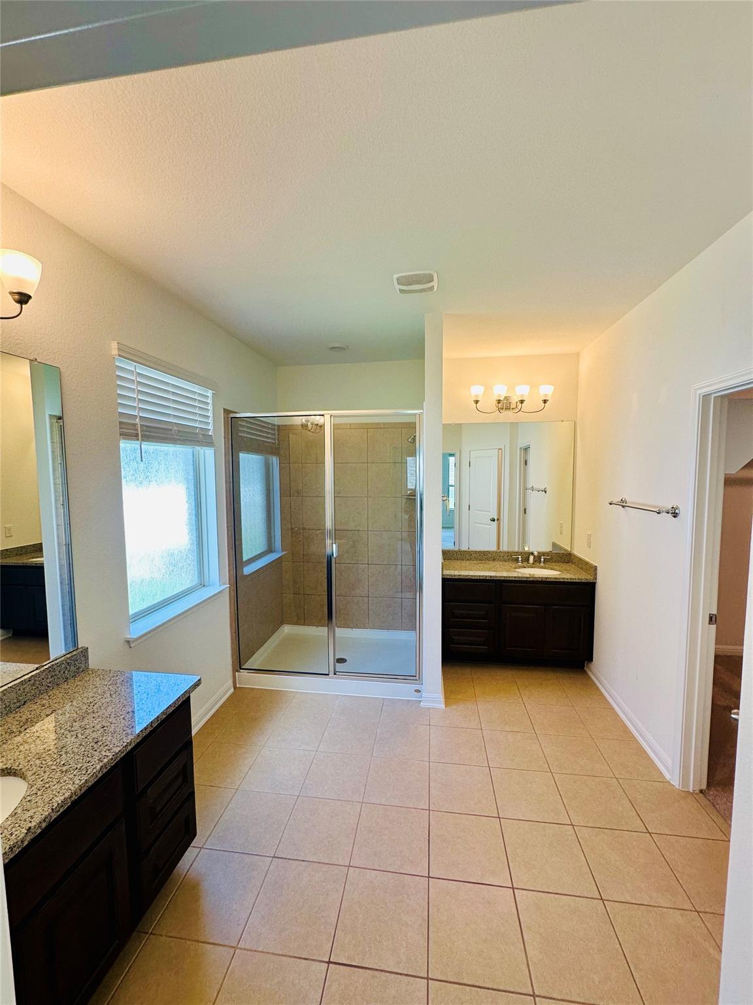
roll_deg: -0.7
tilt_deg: -3.8
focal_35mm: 14
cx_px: 376
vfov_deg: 102.1
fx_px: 406
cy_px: 502
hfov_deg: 85.7
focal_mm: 2.22
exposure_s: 1/120
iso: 100
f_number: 2.2
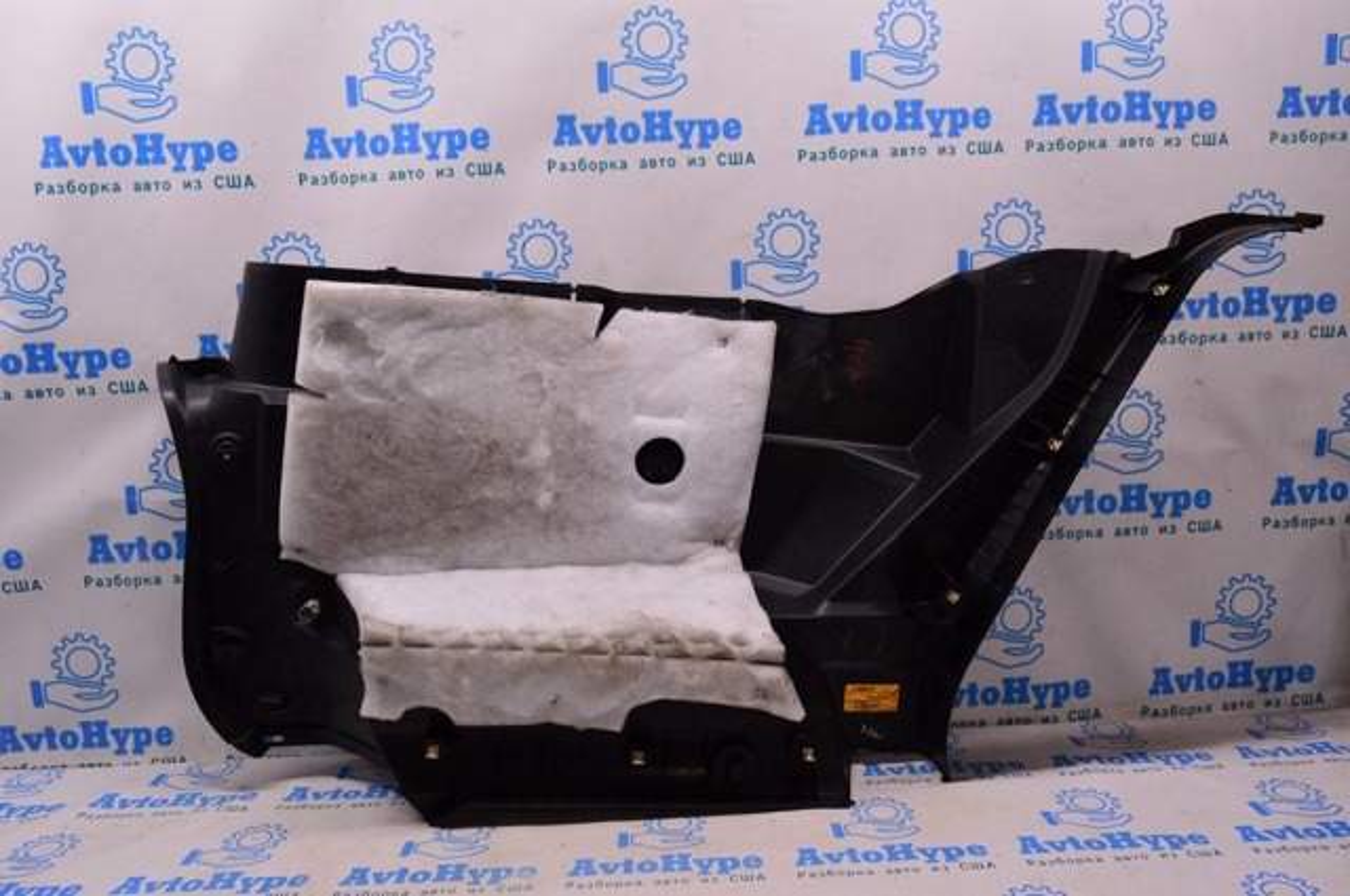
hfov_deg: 67.4
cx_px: 675
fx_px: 1011
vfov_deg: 47.8
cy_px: 448
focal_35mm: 27
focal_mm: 18
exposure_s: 1/125
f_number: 8
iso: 1600
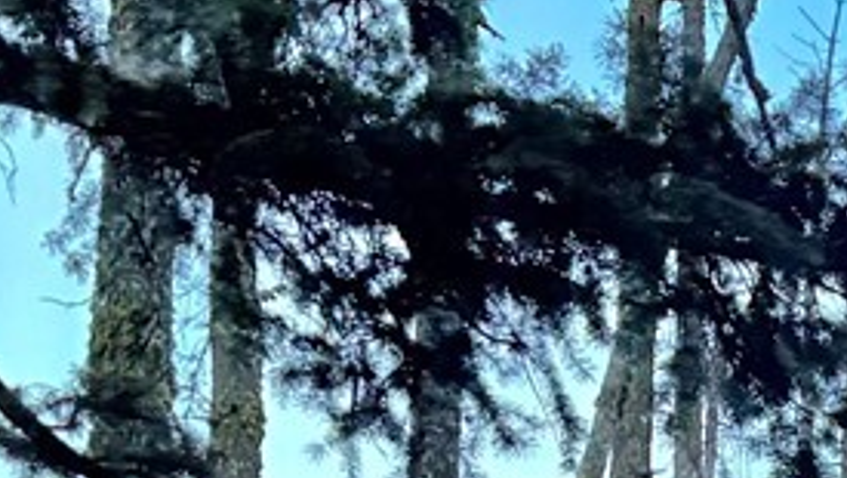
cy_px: 1486
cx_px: 1555
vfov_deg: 7.1
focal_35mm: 152
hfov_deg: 12.8
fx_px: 3415
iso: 64
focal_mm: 6.76
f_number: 1.78
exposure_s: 1/261
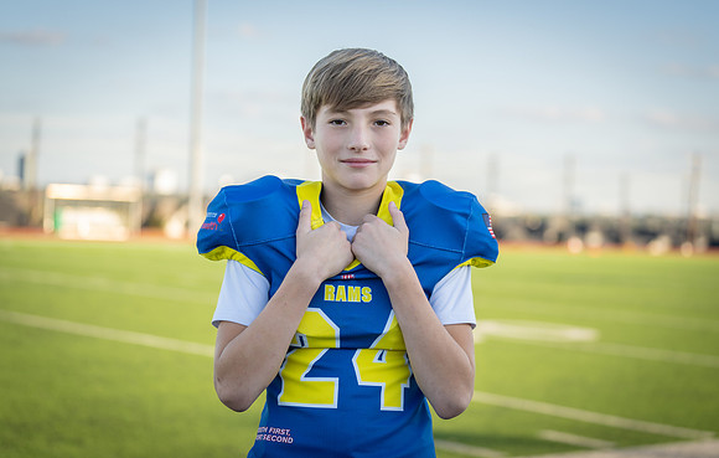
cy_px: 234
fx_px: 1484
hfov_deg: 27.2
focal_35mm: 75
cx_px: 373
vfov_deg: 17.5
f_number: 2.8
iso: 100
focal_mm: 70
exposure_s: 1/500
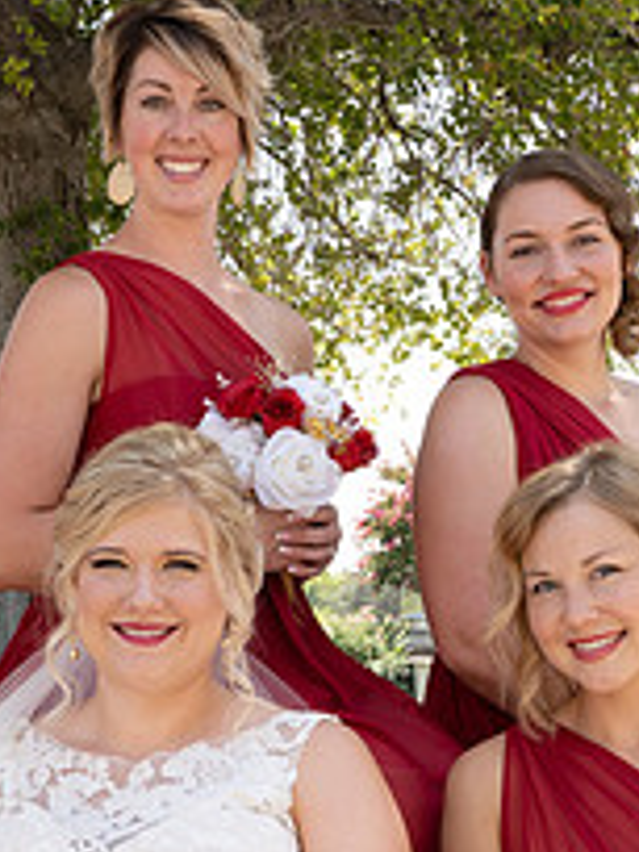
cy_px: 637
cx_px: 196
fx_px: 2018
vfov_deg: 23.6
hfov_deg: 17.9
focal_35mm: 82
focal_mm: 30
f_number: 10
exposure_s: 1/200
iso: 500
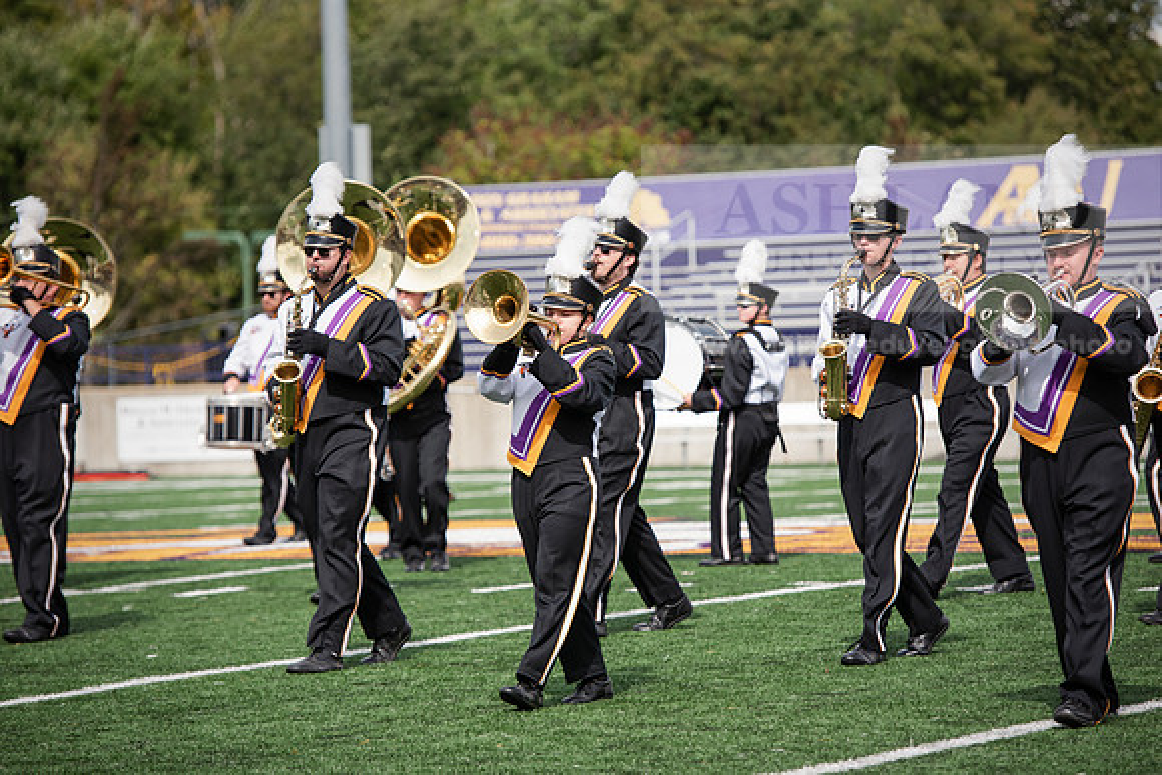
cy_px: 388
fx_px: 5327
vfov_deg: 8.3
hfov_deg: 12.4
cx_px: 581
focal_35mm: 165
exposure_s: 1/1250
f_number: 4.5
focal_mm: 165
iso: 160
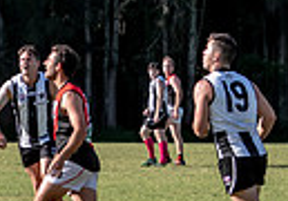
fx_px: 3904
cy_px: -7
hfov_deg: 4.2
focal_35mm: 481
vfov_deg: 2.9
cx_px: -153
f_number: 6.3
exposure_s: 1/2000
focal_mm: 62
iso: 800
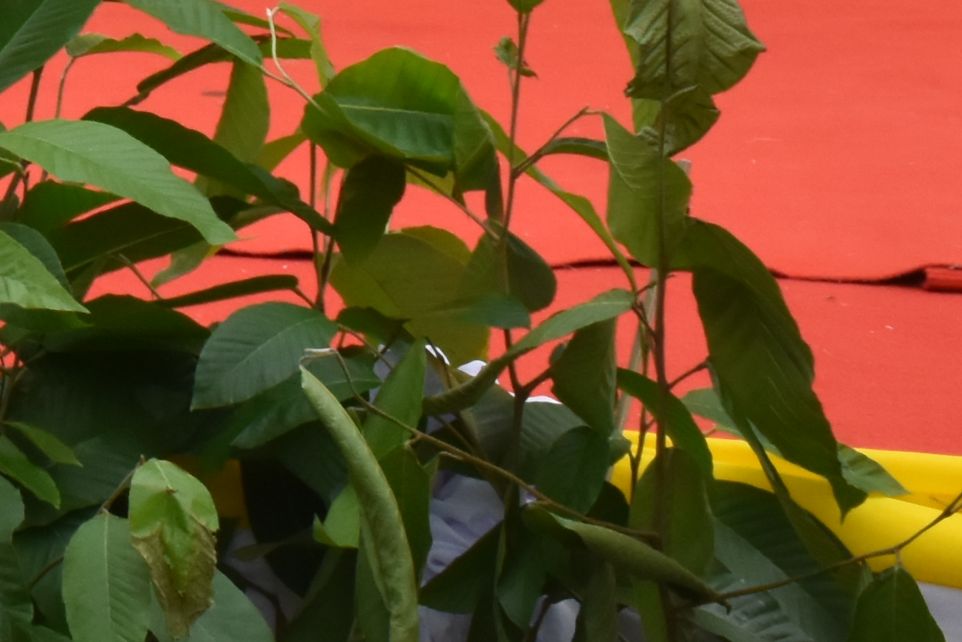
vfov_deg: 5.8
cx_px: -797
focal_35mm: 228
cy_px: -788
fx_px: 6093
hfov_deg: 8.7
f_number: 13
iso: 800
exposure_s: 1/640
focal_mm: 34
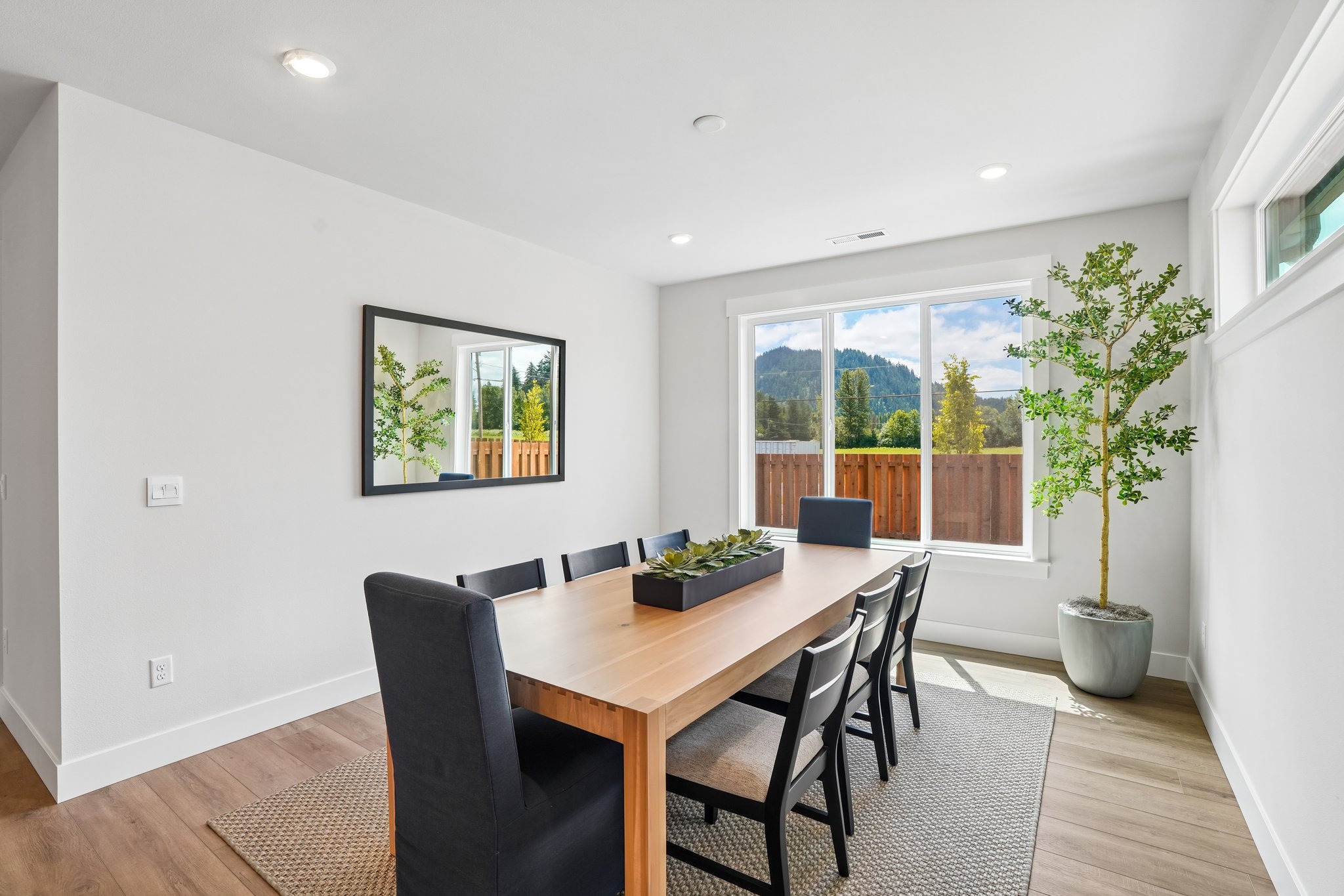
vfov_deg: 73.7
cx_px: 672
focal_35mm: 16
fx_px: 597
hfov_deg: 96.7
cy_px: 448
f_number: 8
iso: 400
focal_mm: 16
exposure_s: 1/100
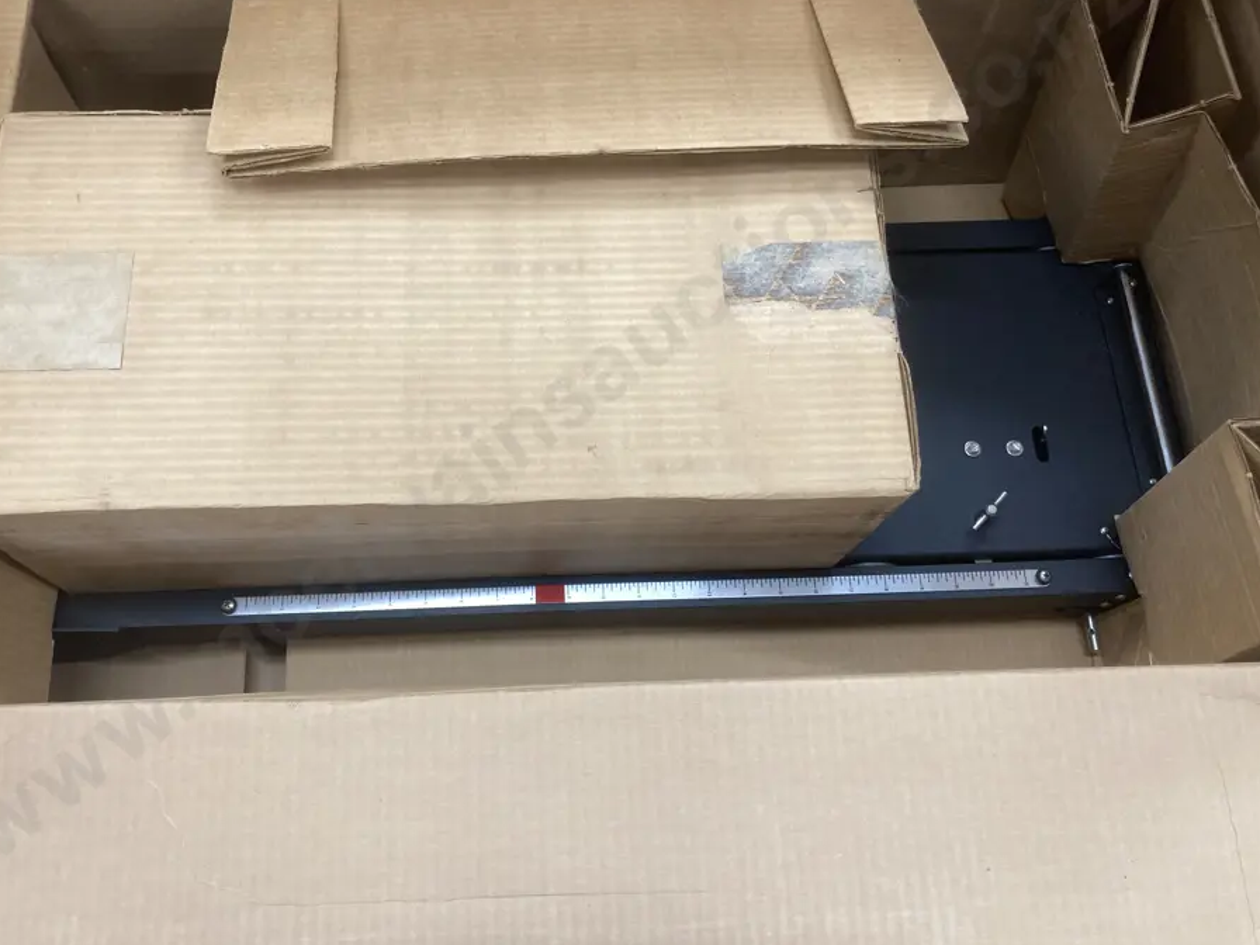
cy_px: 413
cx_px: 553
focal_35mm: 32
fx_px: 1165
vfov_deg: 44.1
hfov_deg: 56.7
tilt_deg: -68.0
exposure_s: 1/50
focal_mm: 3.99
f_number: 1.8
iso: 64
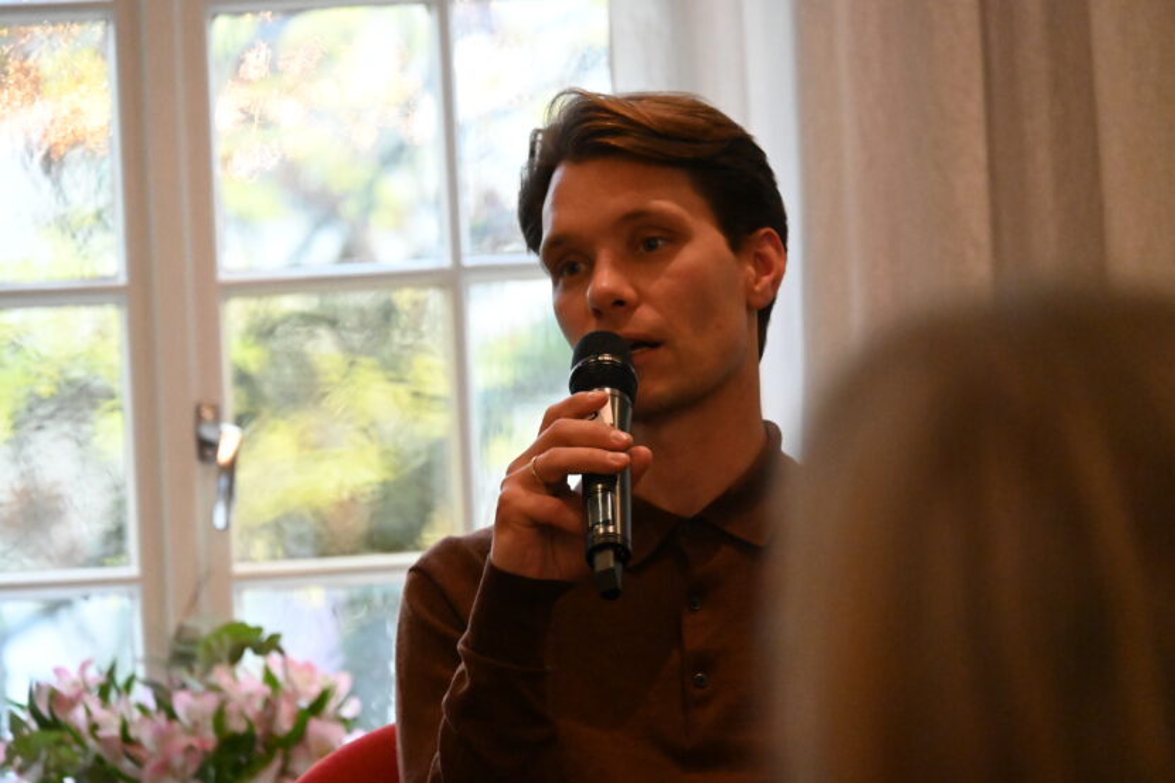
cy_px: 392
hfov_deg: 10.3
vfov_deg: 6.9
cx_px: 588
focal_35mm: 200
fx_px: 6526
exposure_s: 1/640
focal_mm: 200
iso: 20000
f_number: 6.3
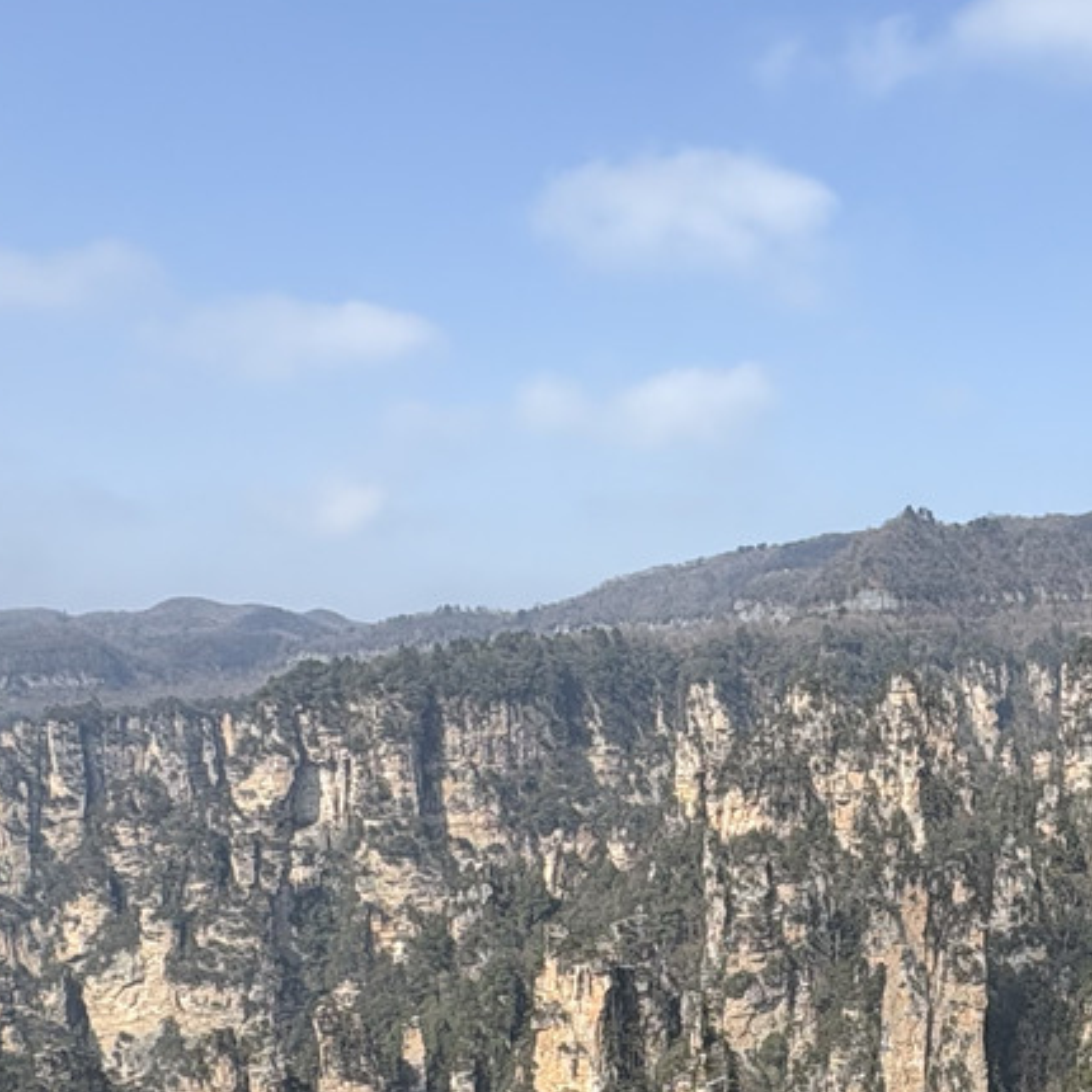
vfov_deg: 35.4
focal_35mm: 46
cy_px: 896
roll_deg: -0.5
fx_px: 1642
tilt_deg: -6.0
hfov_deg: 34.4
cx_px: 1018
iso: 50
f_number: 2.2
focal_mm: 2.22
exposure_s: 1/1567
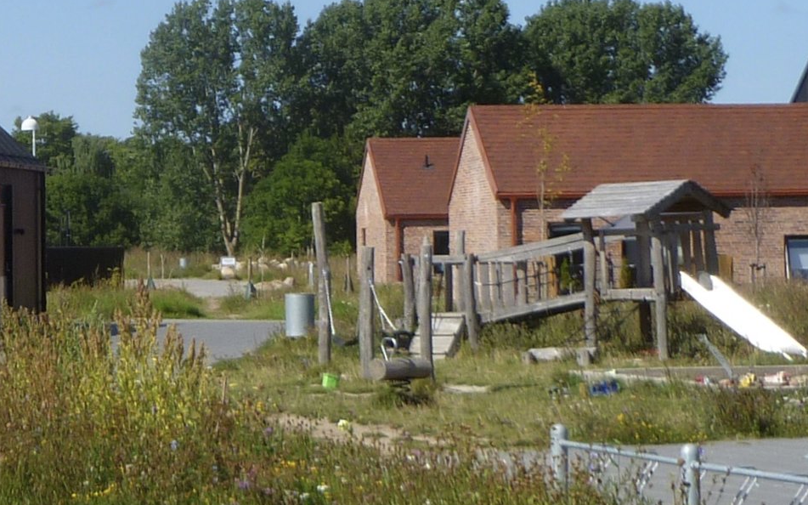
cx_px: -63
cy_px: -31
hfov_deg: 18.8
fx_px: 2356
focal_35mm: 107
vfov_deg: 12.1
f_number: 3.5
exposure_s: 1/800
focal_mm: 5.7
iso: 80
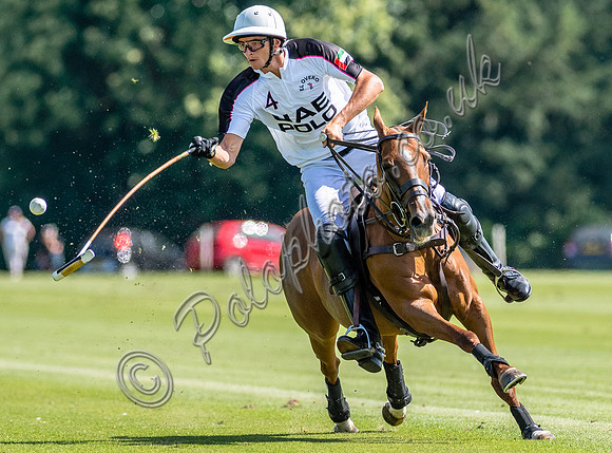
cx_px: 411
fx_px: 12862
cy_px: 341
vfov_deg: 2.0
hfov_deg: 2.7
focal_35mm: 731
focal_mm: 300
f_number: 4
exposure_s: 1/5000
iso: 400
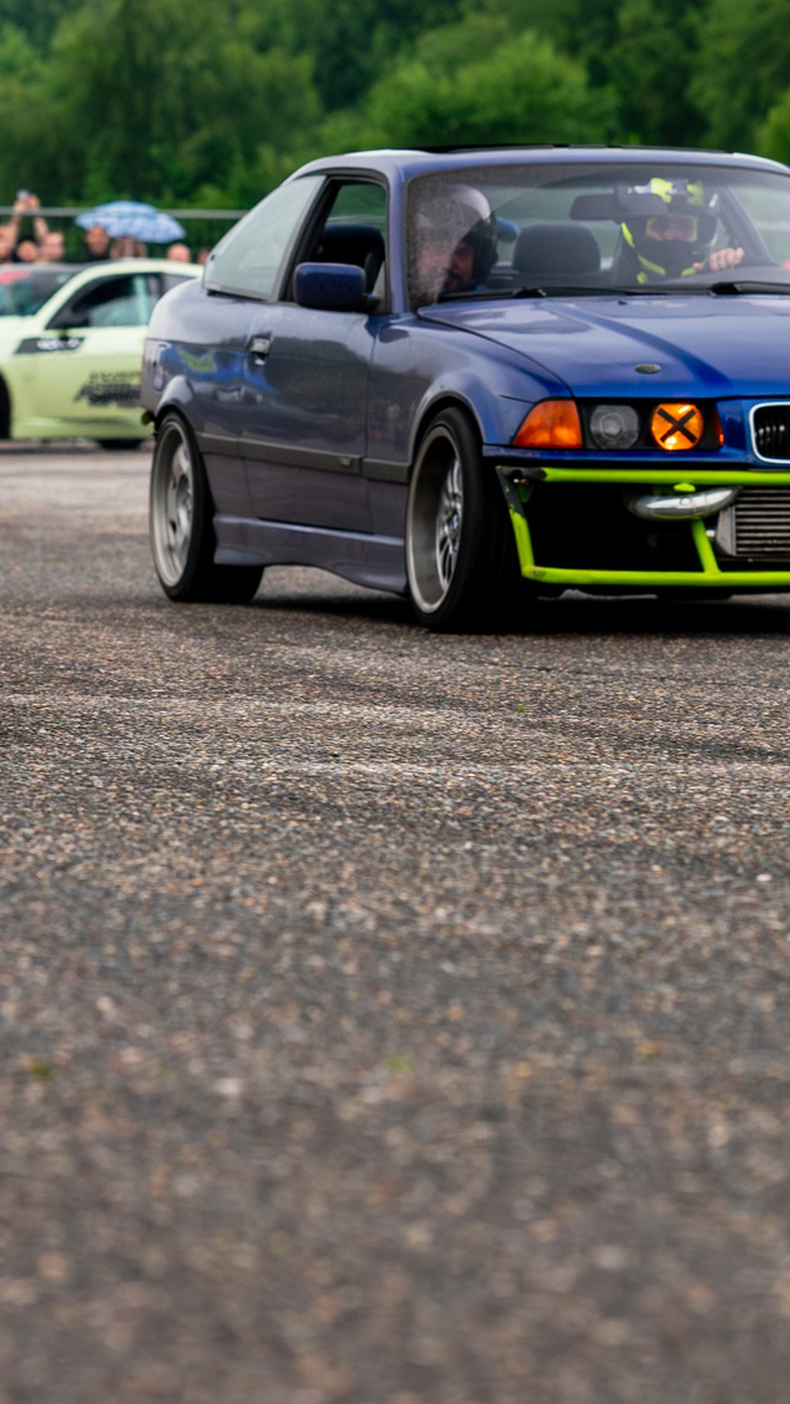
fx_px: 7932
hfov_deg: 5.7
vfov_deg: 10.1
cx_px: -100
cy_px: 314
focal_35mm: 213
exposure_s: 1/250
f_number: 3.5
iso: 640
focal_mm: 85
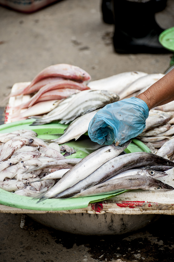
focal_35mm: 140
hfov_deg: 9.8
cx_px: 87
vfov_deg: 14.7
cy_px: 131
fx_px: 1016
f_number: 5.6
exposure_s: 1/1000
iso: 500
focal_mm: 140
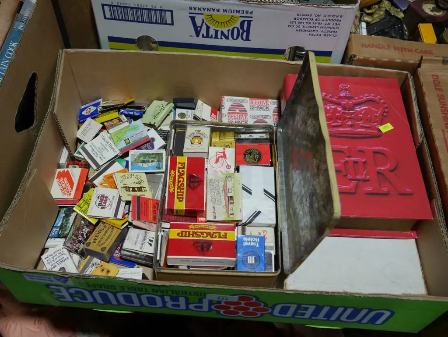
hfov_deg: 49.0
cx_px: 224
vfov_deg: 37.8
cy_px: 168
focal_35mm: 38
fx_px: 492
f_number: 4.1
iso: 200
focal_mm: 19
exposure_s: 1/125
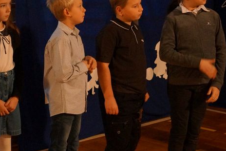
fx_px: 640
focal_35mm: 102
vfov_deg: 13.4
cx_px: 49
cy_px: 53
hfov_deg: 19.8
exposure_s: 1/125
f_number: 4.5
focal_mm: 35
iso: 3200
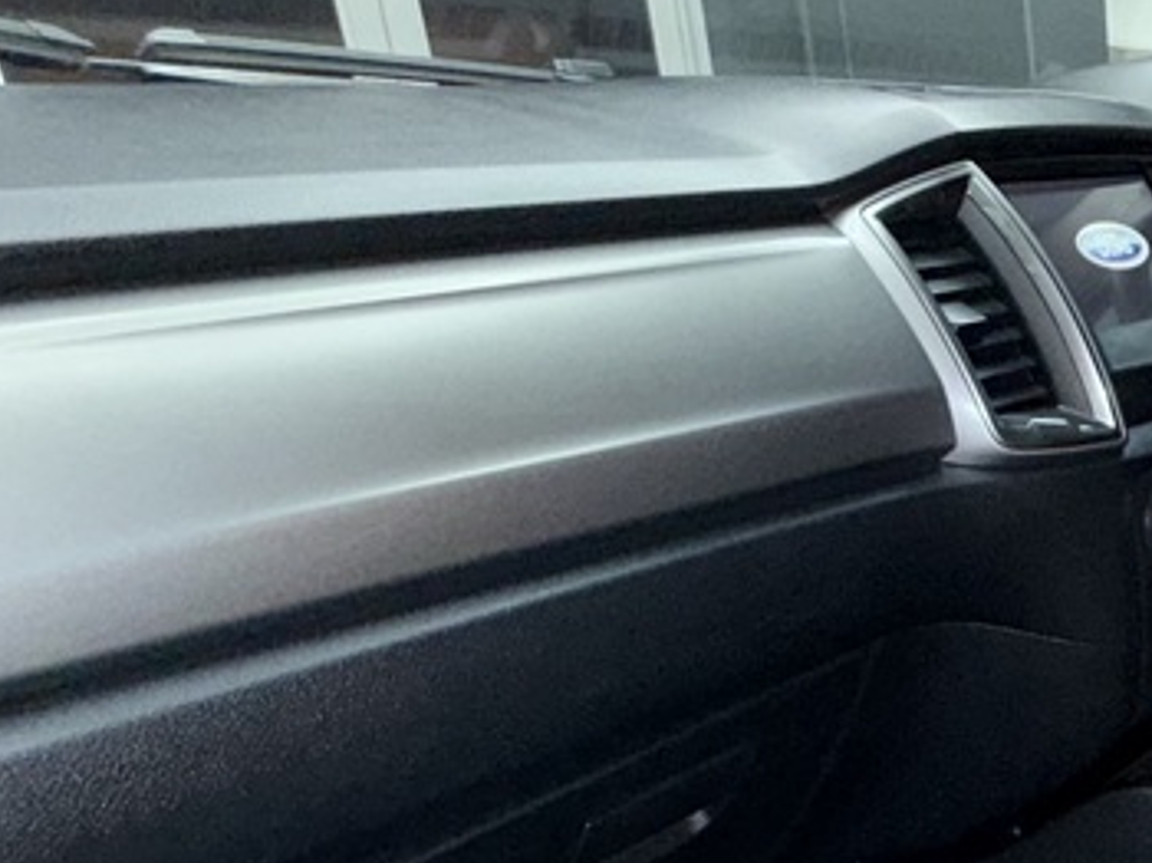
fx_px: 1364
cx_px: 1445
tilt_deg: -20.0
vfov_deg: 34.5
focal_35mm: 41
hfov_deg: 34.5
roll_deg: -0.9
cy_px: 623
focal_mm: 2.22
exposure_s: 1/50
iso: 200
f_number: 2.2
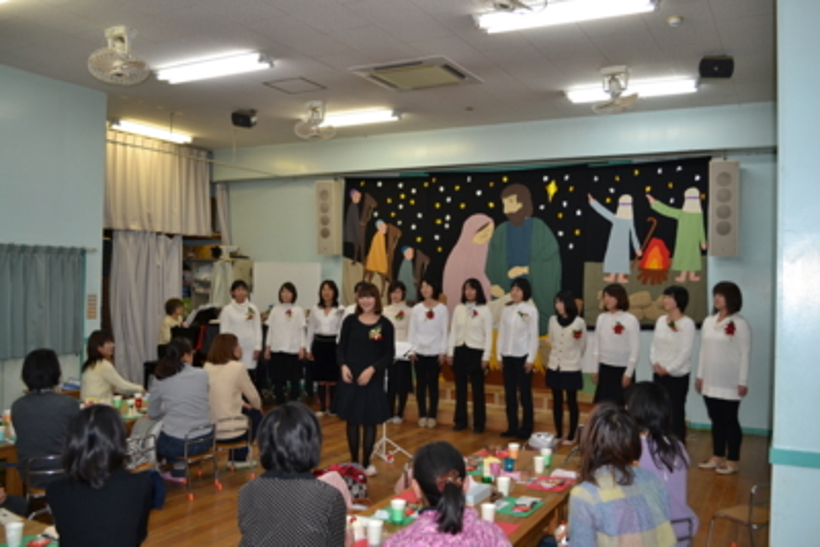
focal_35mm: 30
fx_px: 684
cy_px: 274
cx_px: 410
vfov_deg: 43.6
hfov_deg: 61.9
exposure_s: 1/80
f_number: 4
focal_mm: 20
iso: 400
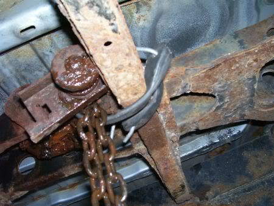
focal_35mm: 34
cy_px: 103
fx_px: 269
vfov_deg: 41.8
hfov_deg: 53.9
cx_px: 137
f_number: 2.7
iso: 125
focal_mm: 5.6
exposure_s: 1/60
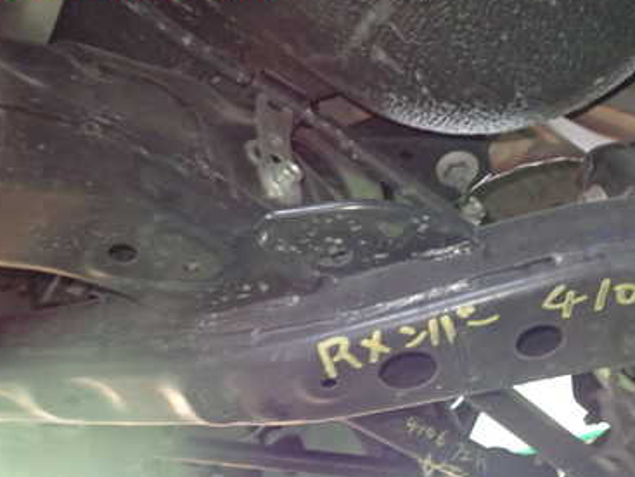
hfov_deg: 37.7
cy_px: 349
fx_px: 900
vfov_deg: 29.3
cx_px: 493
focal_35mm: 49
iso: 800
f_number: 2.3
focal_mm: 5.4
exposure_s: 1/20
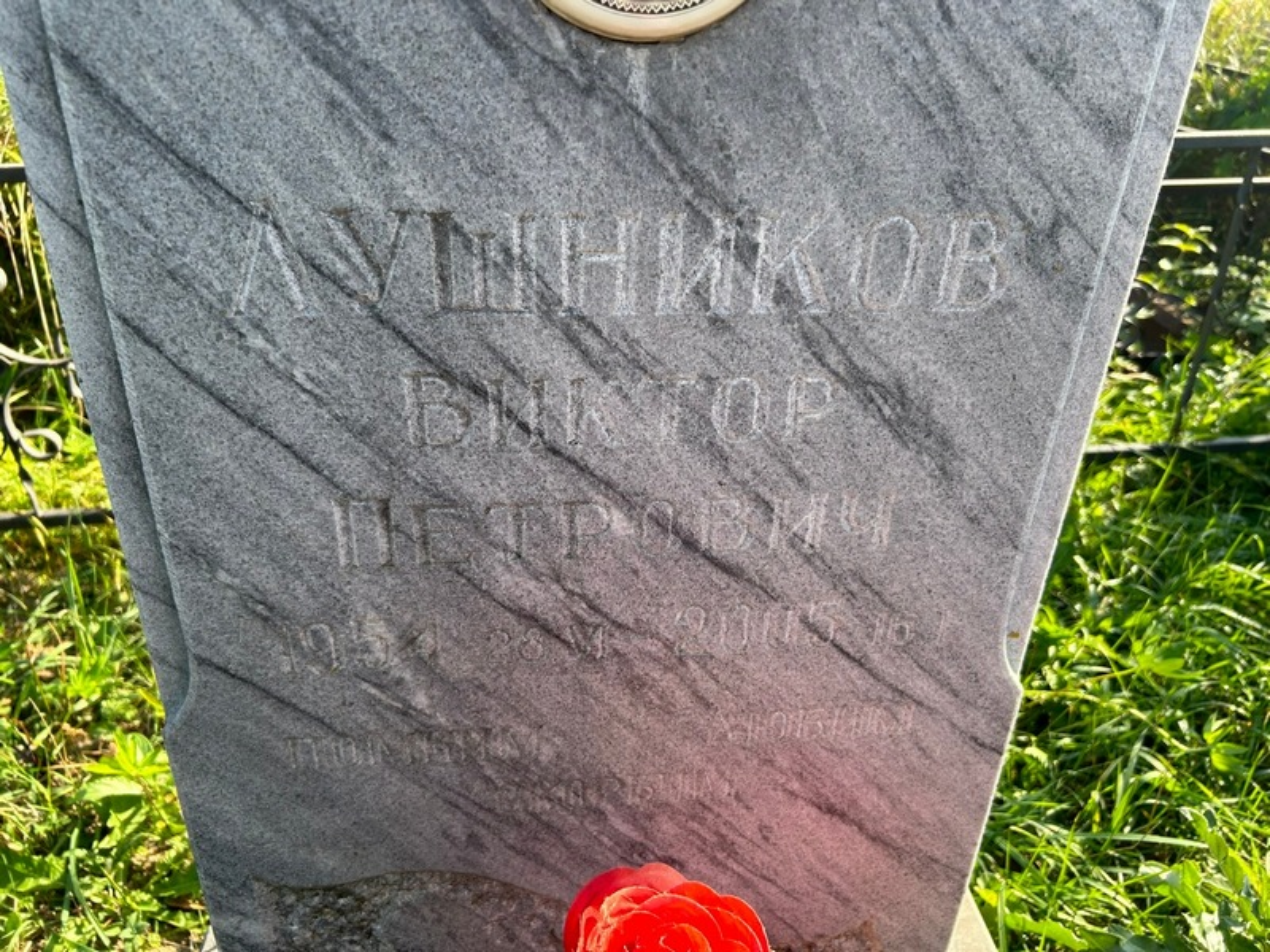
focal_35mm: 26
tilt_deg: -29.8
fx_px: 954
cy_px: 476
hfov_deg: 67.3
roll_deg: +0.0
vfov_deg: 53.1
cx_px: 635
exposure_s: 1/733
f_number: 1.5
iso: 50
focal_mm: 5.7
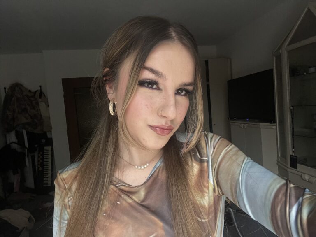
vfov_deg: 58.9
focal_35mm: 23
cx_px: 158
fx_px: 210
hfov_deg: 73.9
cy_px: 118
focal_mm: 2.71
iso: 100
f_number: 2.2
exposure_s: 1/94
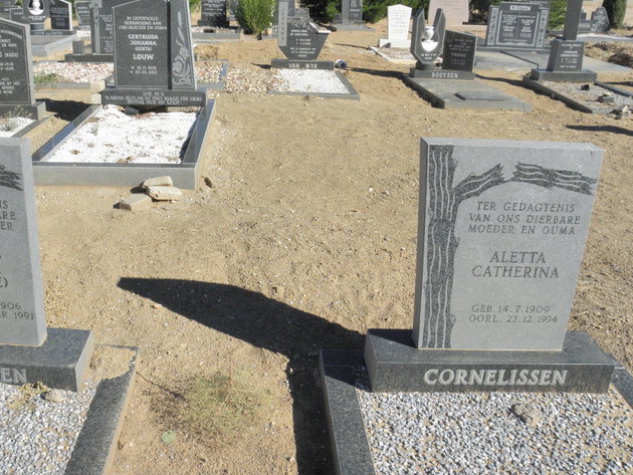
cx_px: 235
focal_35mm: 33
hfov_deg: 54.7
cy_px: 188
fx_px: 604
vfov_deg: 42.7
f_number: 6.3
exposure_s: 1/1000
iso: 200
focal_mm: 4.6
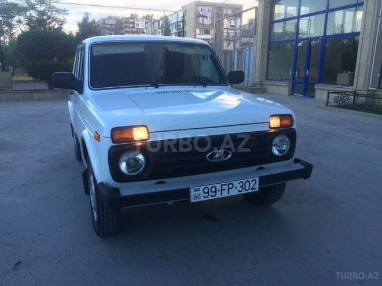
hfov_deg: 61.7
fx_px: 320
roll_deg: -0.5
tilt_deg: -13.5
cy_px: 143
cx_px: 191
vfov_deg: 48.2
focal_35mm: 29
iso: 32
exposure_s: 1/144
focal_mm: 4.15
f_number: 2.2
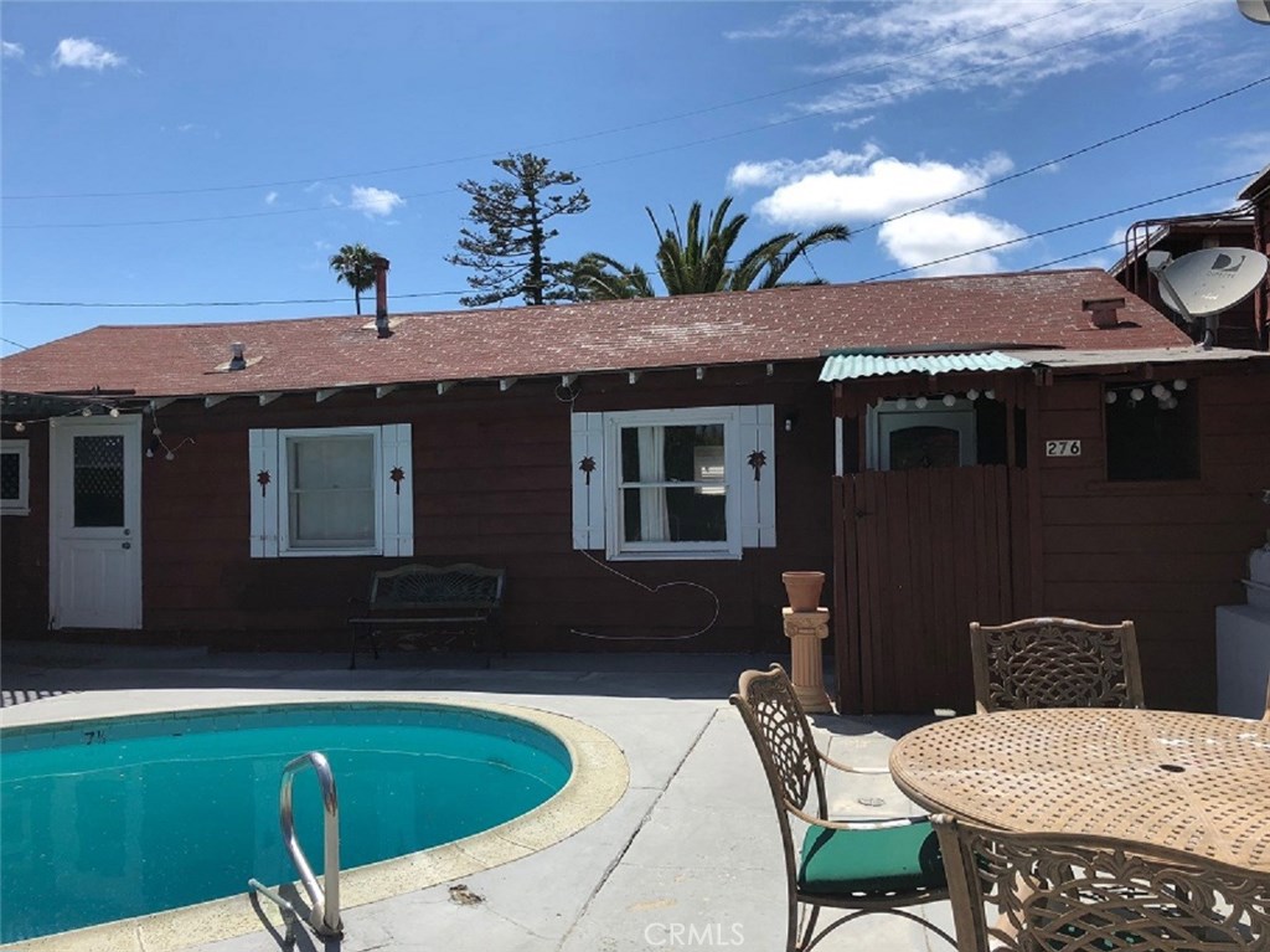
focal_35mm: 28
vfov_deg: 49.7
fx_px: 1027
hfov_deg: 63.5
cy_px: 476
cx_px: 635
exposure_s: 1/2183
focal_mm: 4
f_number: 1.8
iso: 20
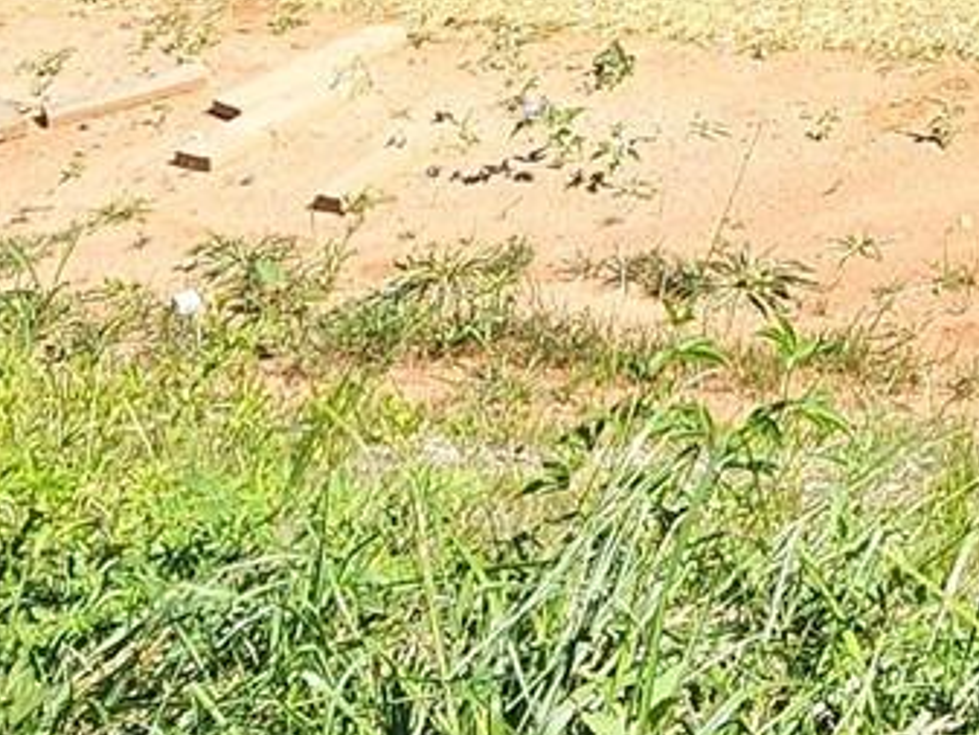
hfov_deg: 22.7
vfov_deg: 14.7
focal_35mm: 79
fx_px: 2235
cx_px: 1174
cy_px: -811
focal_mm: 2.2
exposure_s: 1/1000
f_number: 2.2
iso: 50
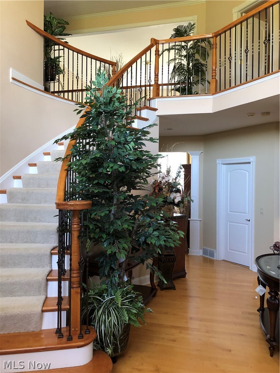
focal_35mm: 28
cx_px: 140
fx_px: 302
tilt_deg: +0.8
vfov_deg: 63.4
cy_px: 186
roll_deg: -0.5
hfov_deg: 49.7
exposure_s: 1/20
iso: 40
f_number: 1.8
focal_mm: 3.99
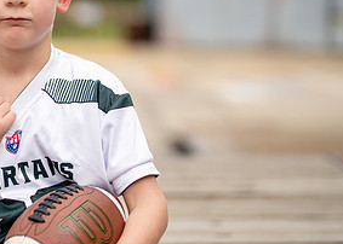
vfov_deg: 12.5
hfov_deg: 17.1
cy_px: 91
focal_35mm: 115
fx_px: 1120
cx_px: 22
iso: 320
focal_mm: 50
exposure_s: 1/1600
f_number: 1.2
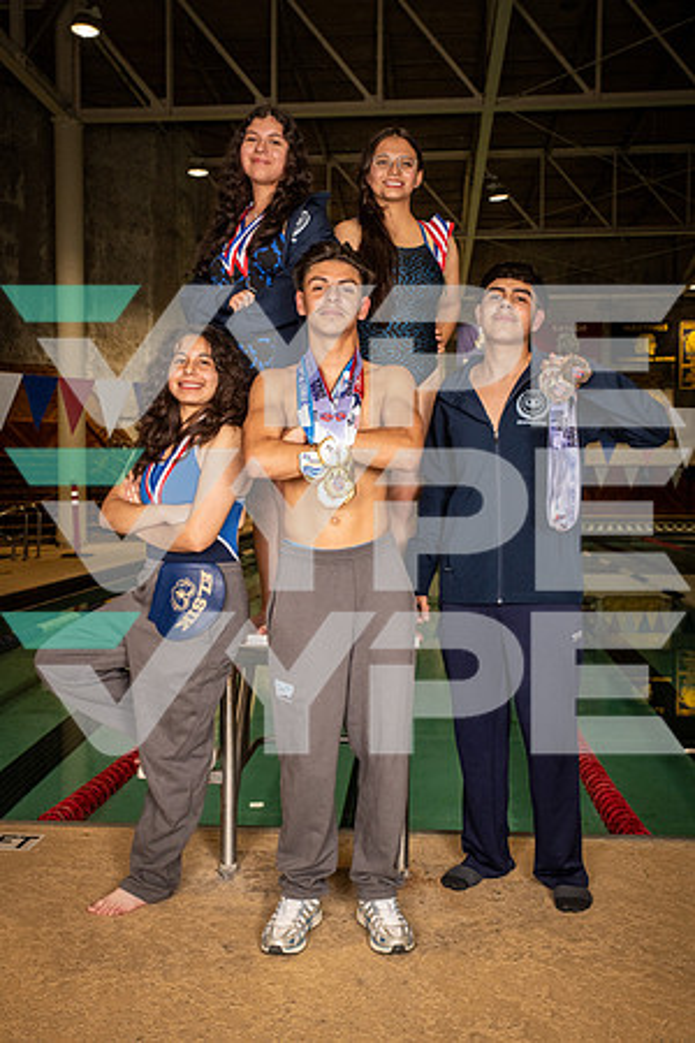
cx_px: 348
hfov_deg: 35.1
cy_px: 522
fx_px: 1100
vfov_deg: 50.7
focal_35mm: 38
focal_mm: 38
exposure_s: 1/400
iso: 1000
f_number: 6.3
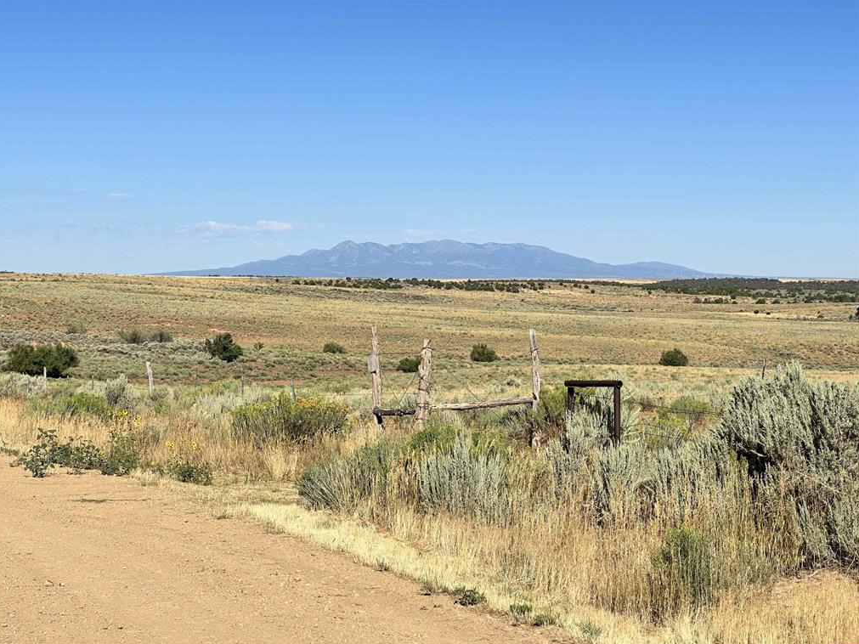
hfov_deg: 25.0
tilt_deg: -1.2
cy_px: 325
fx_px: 1935
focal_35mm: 78
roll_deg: -0.2
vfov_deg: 18.9
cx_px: 427
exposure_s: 1/1597
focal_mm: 9
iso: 32
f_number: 2.8
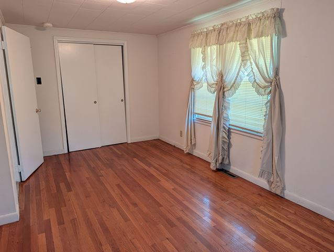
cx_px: 167
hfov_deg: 71.5
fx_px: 232
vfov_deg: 56.9
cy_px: 126
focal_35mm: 24
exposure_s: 1/120
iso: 322
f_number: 1.68
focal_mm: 6.9
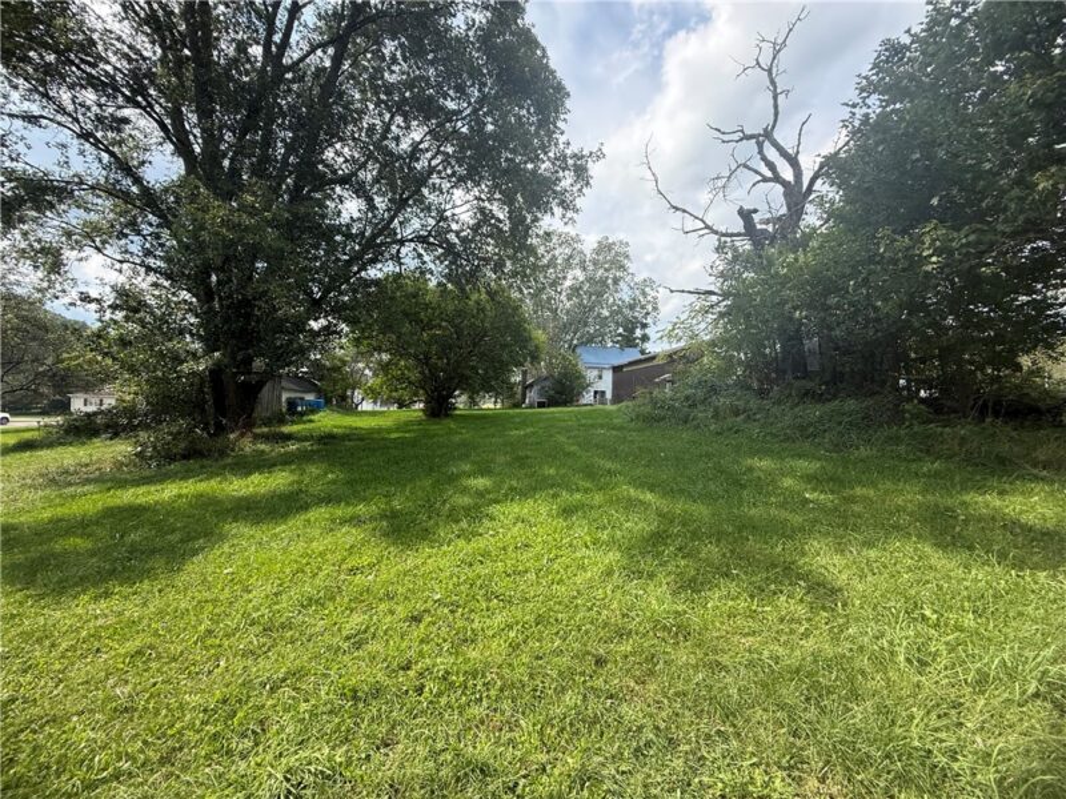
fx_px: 431
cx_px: 533
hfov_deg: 102.1
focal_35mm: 14
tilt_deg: +1.9
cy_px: 400
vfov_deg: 85.7
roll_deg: -1.9
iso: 64
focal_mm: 2.22
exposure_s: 1/686
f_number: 2.2
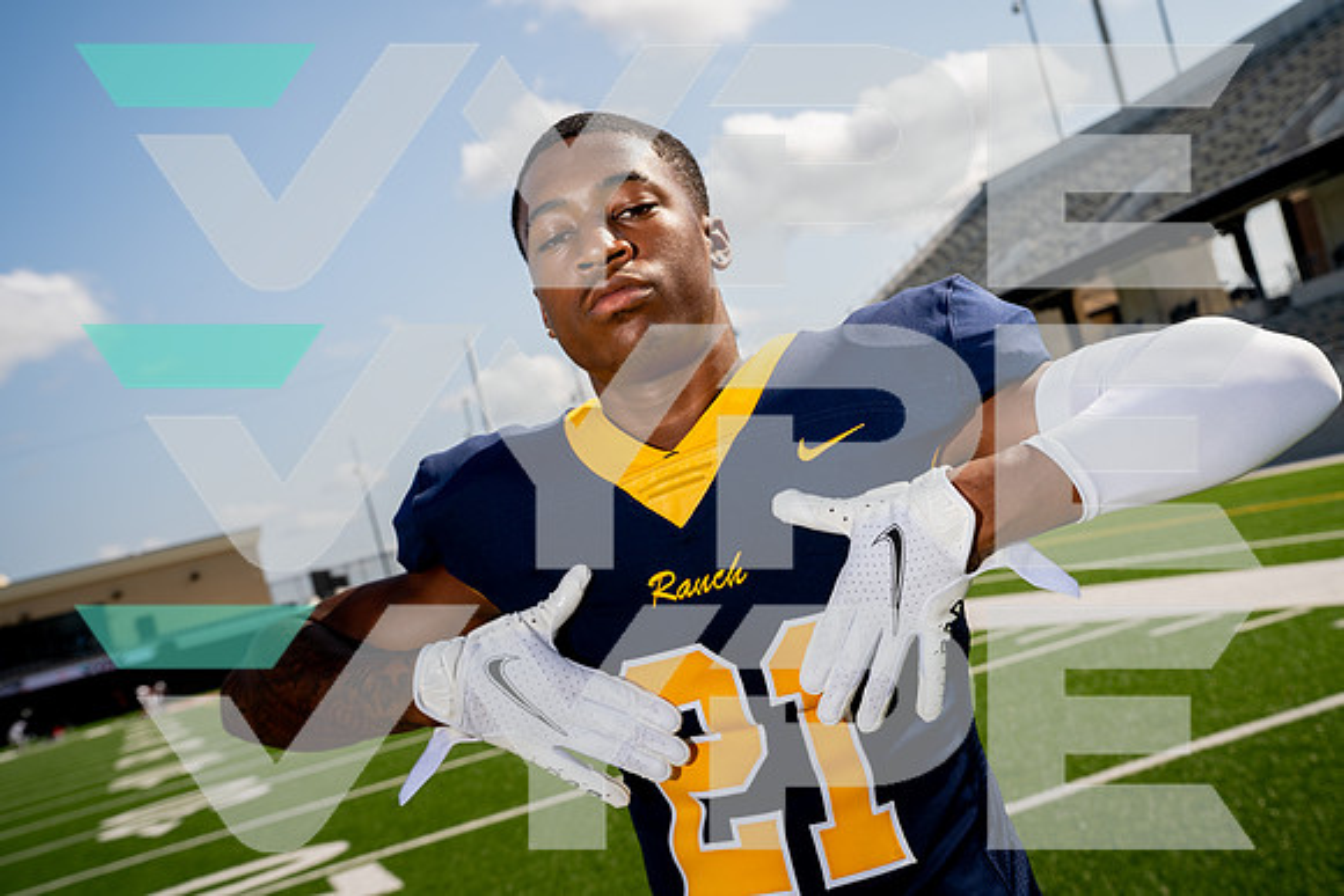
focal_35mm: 42
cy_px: 448
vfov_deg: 31.9
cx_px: 672
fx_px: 1568
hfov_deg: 46.4
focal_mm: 42
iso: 100
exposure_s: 1/250
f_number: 7.1
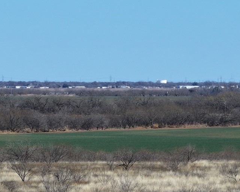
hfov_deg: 3.7
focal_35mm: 517
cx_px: -128
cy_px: 234
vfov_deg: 3.0
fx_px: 3671
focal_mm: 30.71
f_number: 3.4
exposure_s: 1/800
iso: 110
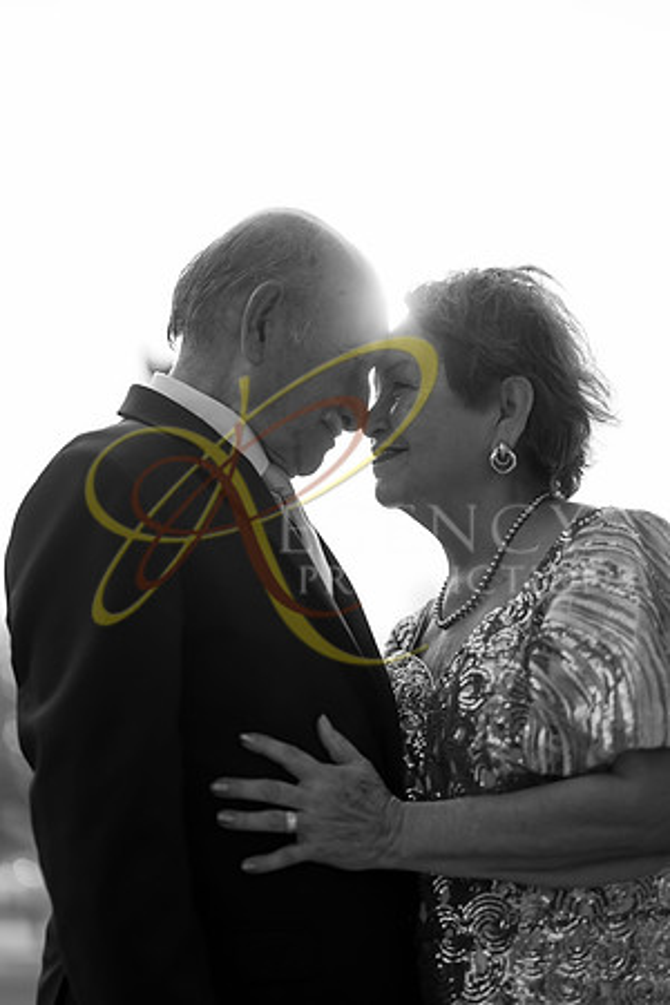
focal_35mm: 85
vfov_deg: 23.9
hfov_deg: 16.1
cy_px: 502
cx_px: 335
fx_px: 2373
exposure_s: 1/1250
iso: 200
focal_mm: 85
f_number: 2.2
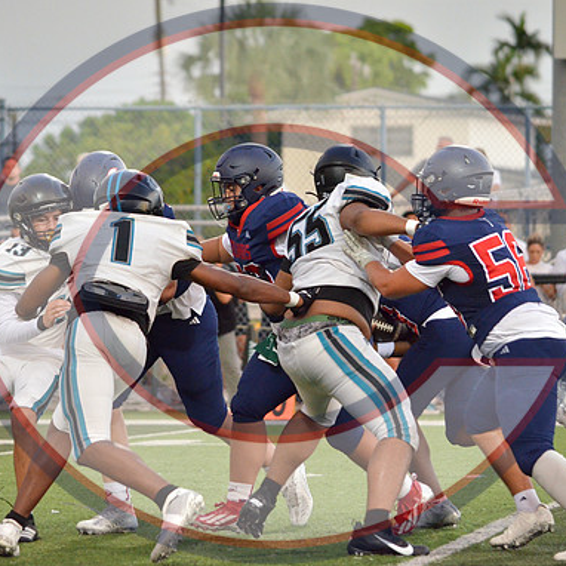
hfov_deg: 5.0
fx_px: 6438
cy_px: 283
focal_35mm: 348
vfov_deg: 5.0
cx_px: 268
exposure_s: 1/500
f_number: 5
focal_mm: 180
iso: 2800
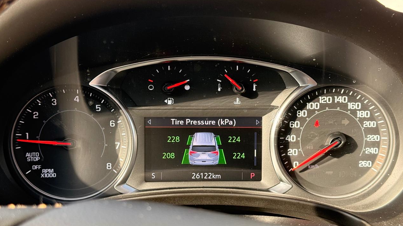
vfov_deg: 22.6
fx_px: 566
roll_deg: -1.9
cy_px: 113
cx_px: 203
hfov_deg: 39.2
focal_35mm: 53
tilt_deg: -16.6
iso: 200
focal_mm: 6.76
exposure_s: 1/223
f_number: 1.78
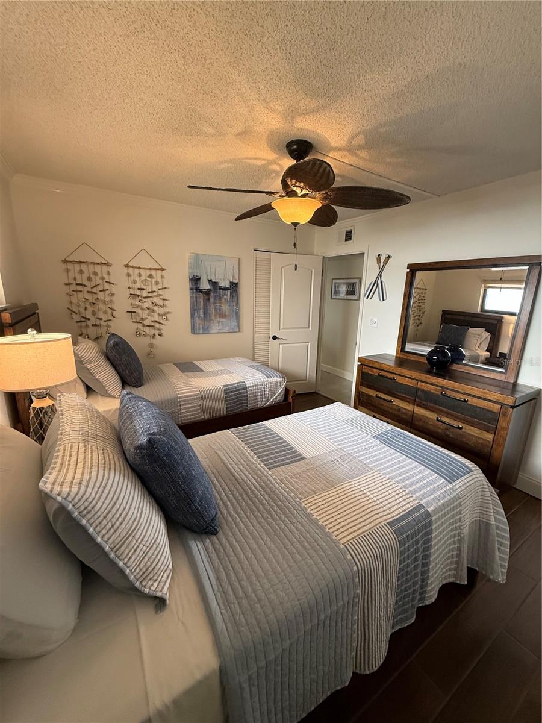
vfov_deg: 102.1
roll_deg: -1.8
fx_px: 292
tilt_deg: -12.9
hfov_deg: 85.7
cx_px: 271
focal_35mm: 14
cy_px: 362
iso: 250
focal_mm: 2.22
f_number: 2.2
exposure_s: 1/60
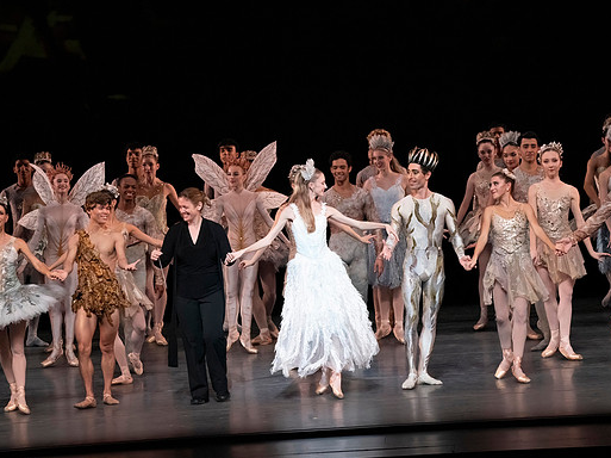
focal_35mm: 259
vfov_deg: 5.7
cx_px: 294
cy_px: 230
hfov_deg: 7.7
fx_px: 4568
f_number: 13
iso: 10000
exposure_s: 1/400
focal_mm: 238
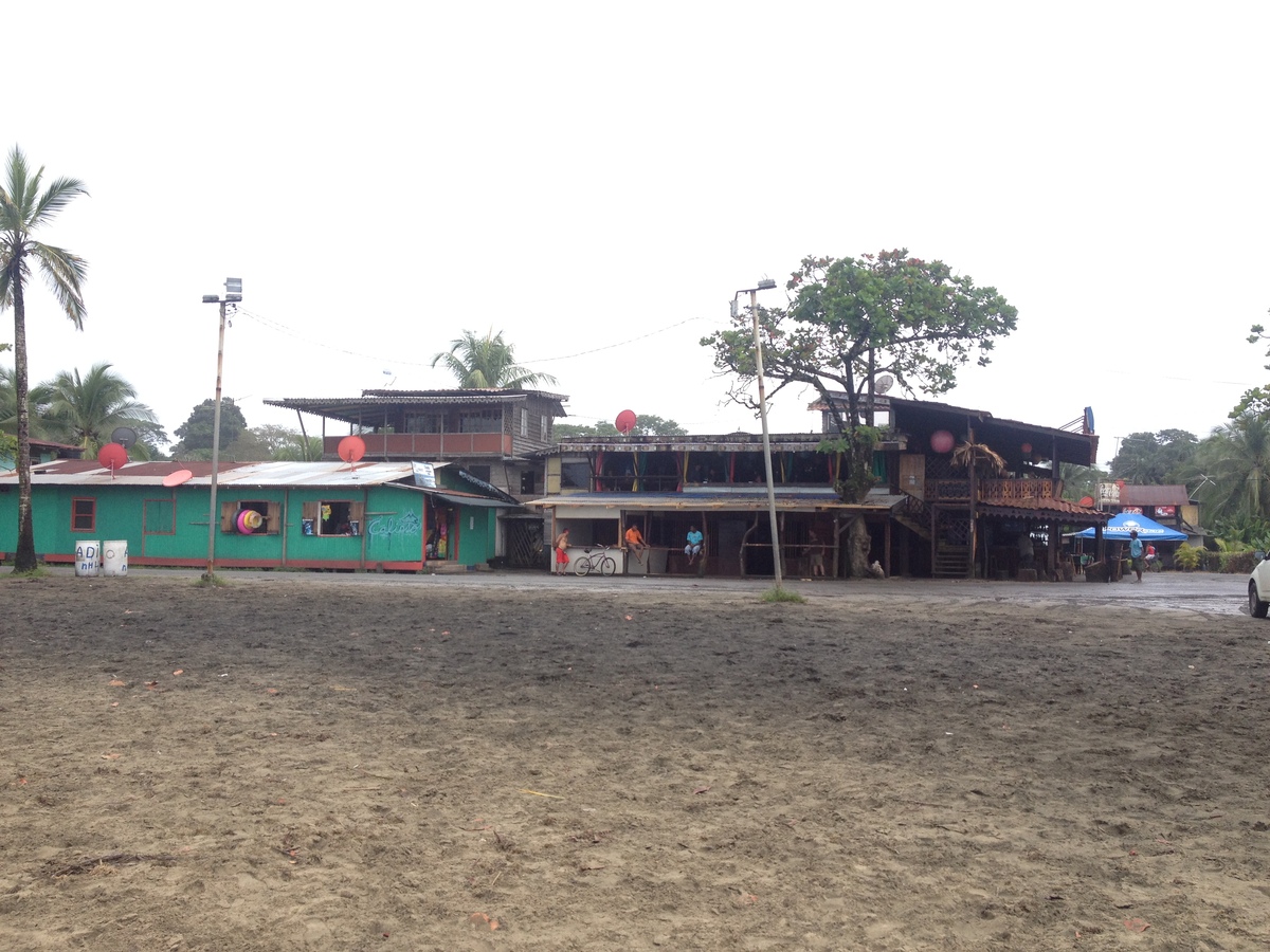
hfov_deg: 52.6
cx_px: 635
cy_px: 476
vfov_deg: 40.7
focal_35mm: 35
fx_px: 1284
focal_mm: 4.28
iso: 50
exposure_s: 1/464
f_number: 2.4
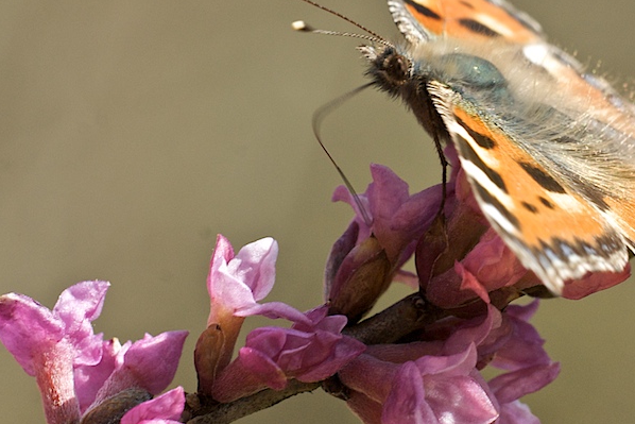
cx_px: 336
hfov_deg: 4.5
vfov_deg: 3.0
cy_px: 214
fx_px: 8151
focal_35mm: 462
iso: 250
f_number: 9
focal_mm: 180
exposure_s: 1/125
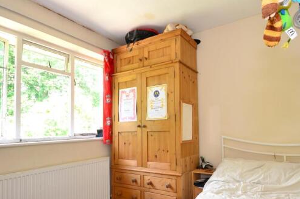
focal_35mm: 20
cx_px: 179
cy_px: 112
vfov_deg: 61.5
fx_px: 166
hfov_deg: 83.1
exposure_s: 1/4
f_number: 10
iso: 200
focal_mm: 10
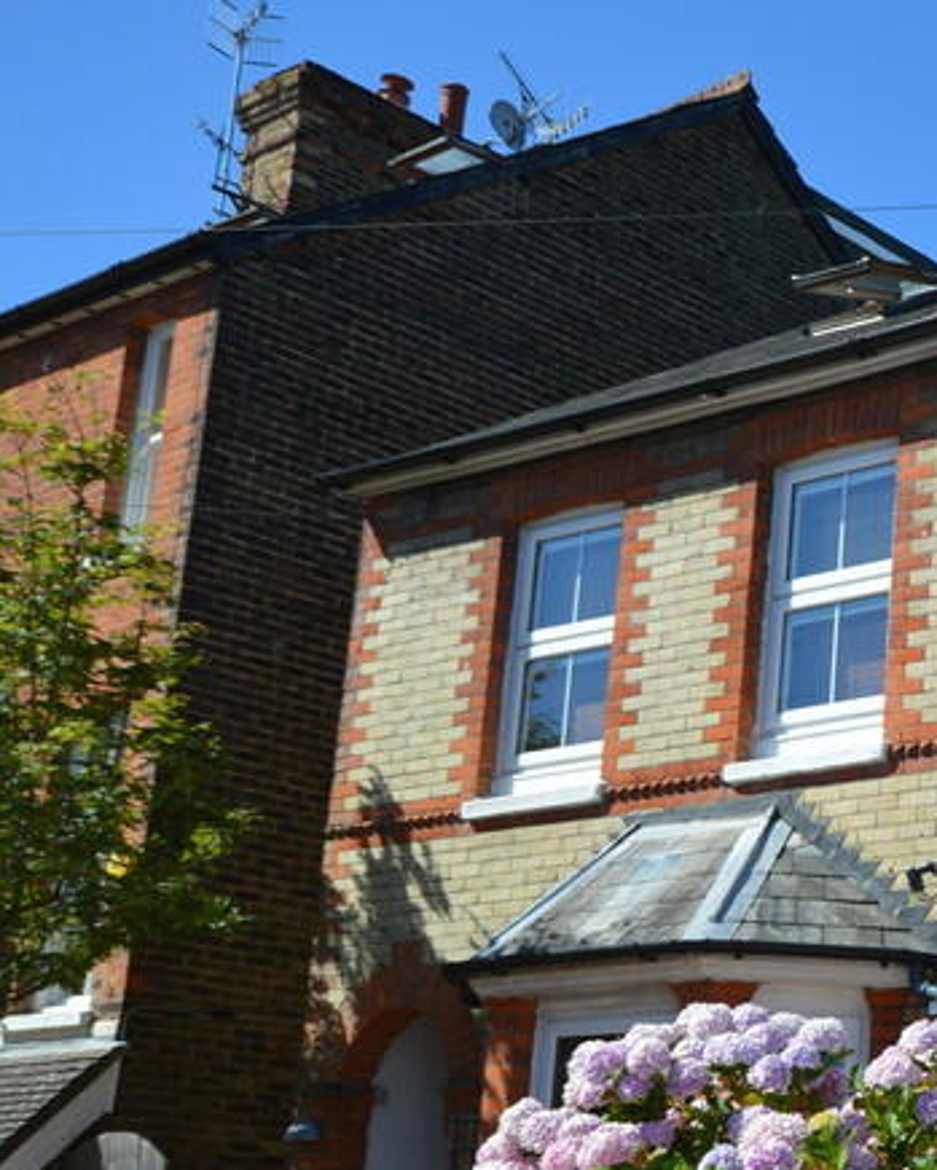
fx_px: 2287
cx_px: 1243
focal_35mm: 66
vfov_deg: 28.6
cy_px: 742
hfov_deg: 20.9
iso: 100
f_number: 8
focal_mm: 20
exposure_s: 1/250
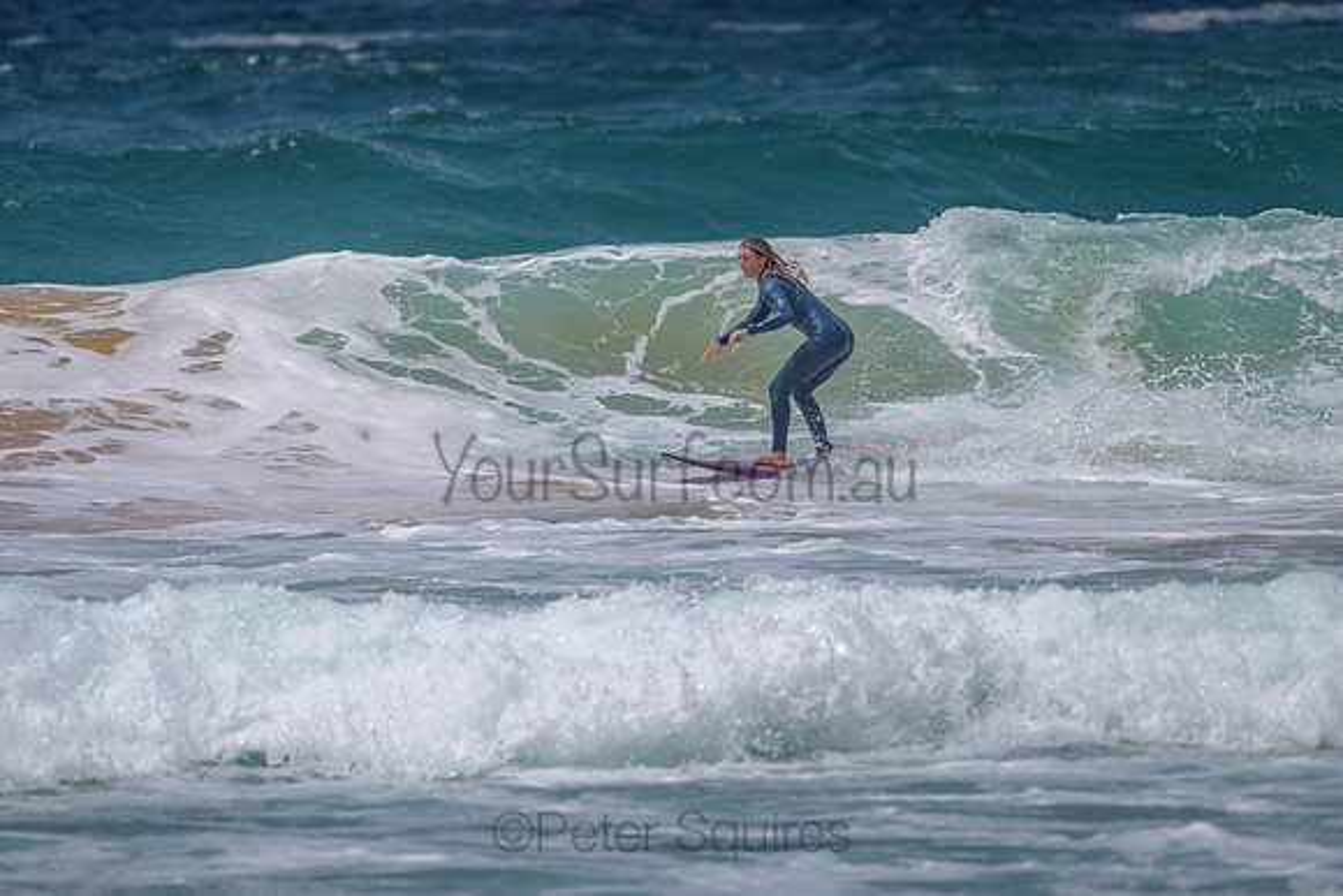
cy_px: 346
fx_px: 22920
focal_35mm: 614
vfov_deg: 2.2
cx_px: 816
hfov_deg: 3.4
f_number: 5.6
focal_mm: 500
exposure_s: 1/2000
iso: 72
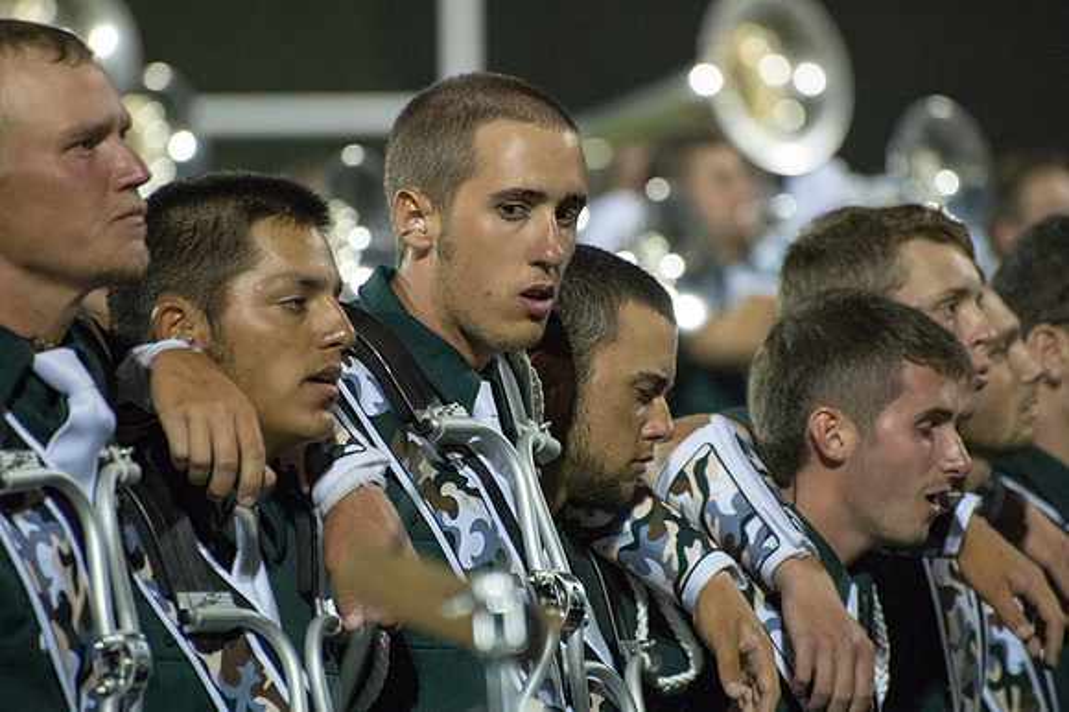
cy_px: 345
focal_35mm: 327
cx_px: 546
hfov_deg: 6.3
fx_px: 9694
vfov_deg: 4.2
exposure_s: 1/160
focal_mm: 260
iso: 8000
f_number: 5.6
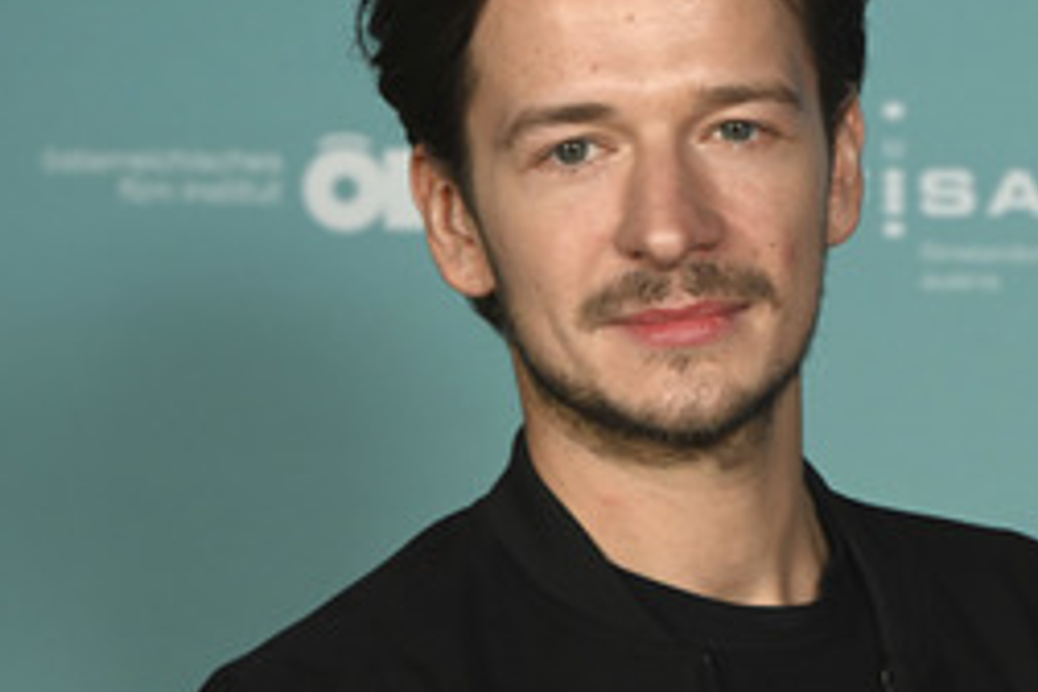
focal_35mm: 197
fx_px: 5680
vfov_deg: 7.0
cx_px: 706
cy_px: 334
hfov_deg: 10.4
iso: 1000
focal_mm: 110
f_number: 6.3
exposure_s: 1/200
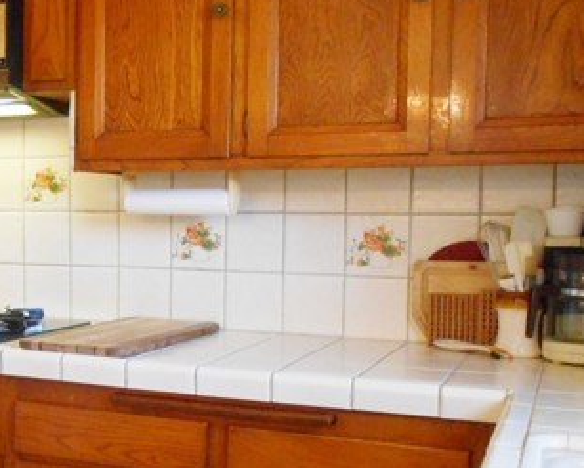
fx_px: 916
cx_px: 73
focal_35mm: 53
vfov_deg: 28.5
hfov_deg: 33.7
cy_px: 292
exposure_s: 1/30
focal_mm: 4.6
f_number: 3.5
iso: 400
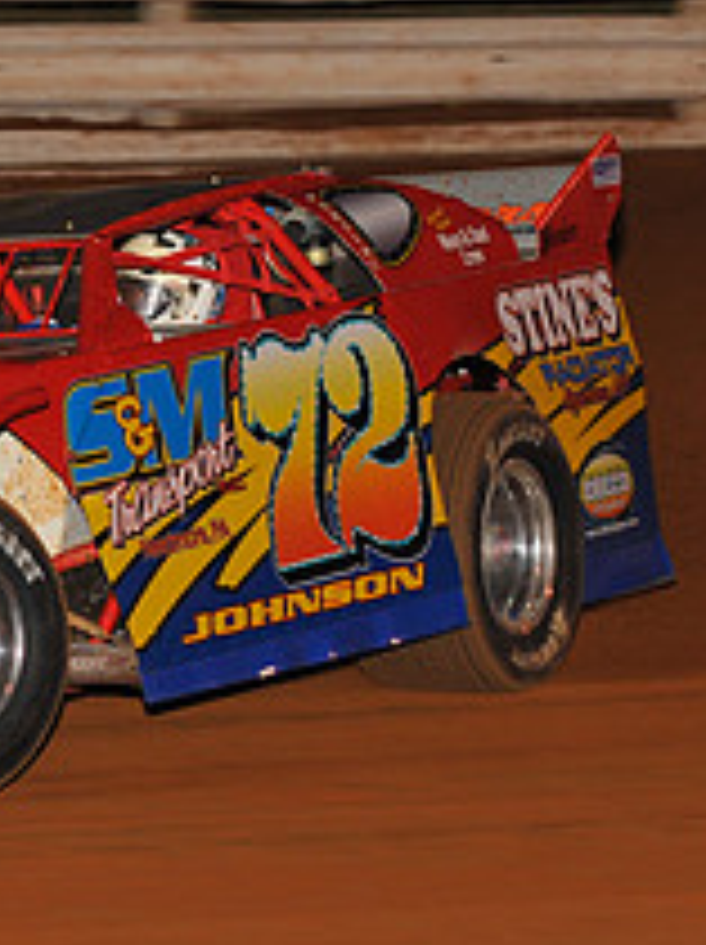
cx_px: -315
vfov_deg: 5.5
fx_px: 9782
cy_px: 387
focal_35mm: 359
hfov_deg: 4.1
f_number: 5.6
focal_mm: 135
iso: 500
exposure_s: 1/250
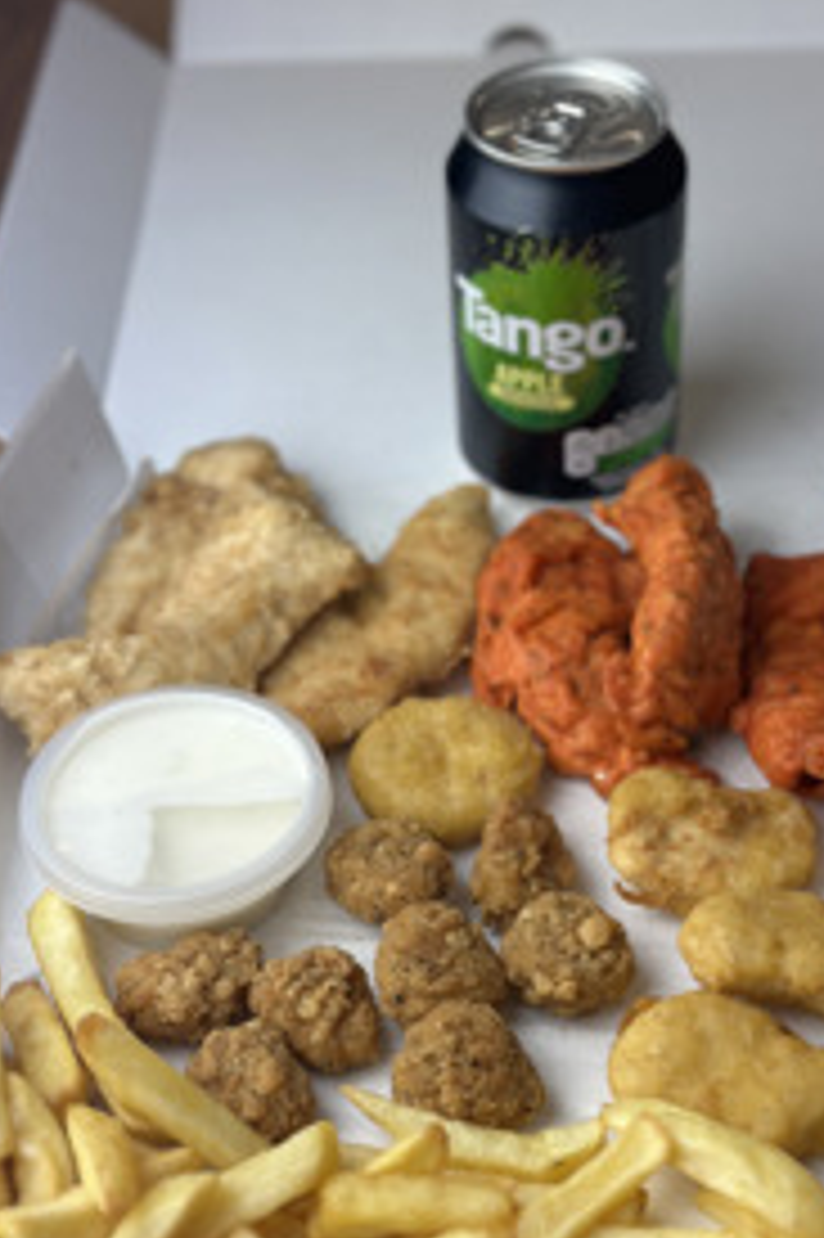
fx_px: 2131
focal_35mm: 62
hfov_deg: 21.8
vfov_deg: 32.4
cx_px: 518
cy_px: 682
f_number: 1.78
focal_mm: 6.86
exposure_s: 1/347
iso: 80
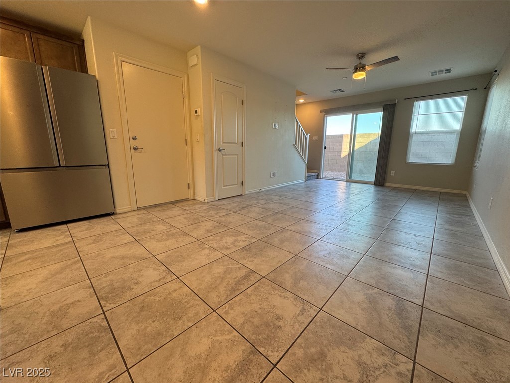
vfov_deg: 85.7
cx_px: 255
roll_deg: -0.7
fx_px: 206
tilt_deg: -12.8
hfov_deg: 102.1
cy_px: 192
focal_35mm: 14
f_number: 2.2
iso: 160
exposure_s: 1/120
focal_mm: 2.22
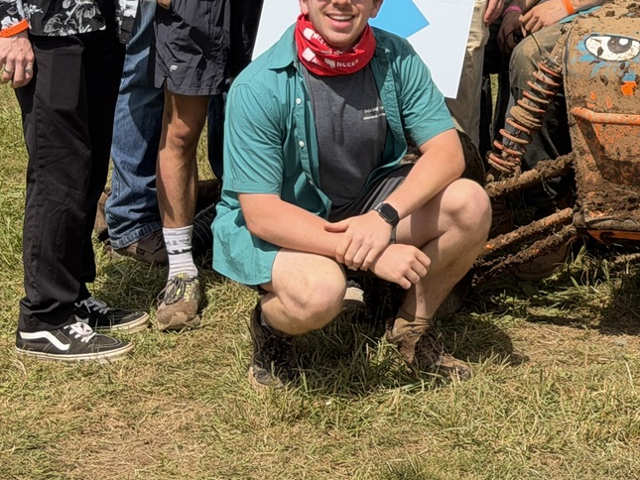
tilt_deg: -4.7
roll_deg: +1.5
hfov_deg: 16.3
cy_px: -95
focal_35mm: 119
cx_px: 602
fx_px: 2201
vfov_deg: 12.2
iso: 64
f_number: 1.78
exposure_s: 1/4587
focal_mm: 6.76
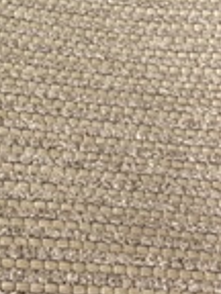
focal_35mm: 91
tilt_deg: -55.8
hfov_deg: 15.2
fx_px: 775
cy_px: -212
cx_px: -98
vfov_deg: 17.9
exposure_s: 1/50
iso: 250
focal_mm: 4.25
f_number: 1.8
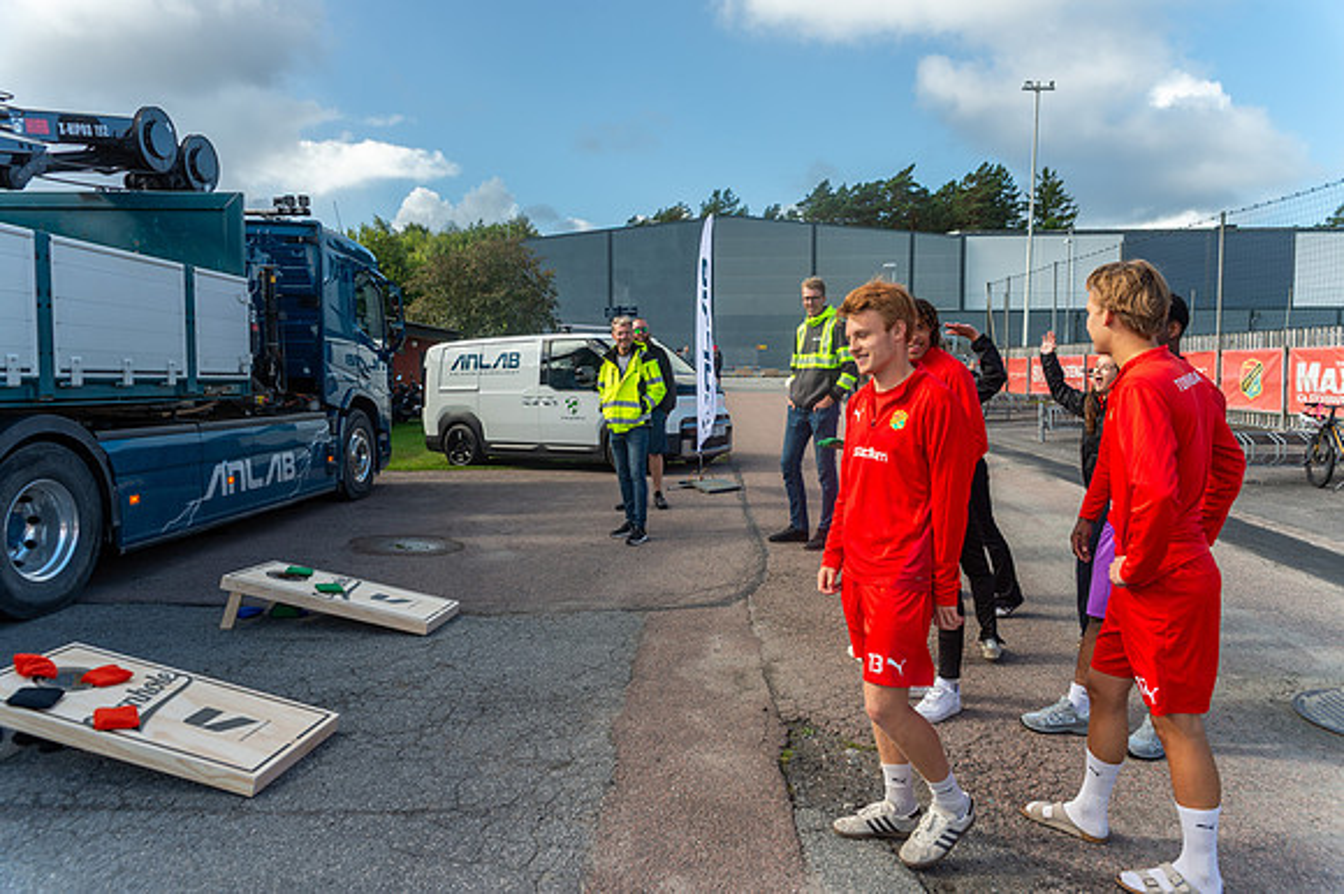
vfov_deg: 53.1
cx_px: 672
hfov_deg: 73.8
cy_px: 447
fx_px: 895
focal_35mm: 24
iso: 100
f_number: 4
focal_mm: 24
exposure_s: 1/320
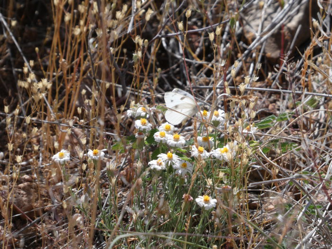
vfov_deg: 4.0
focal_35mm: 373
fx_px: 3577
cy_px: 124
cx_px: 166
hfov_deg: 5.3
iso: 80
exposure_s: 1/320
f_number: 6
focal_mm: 66.8
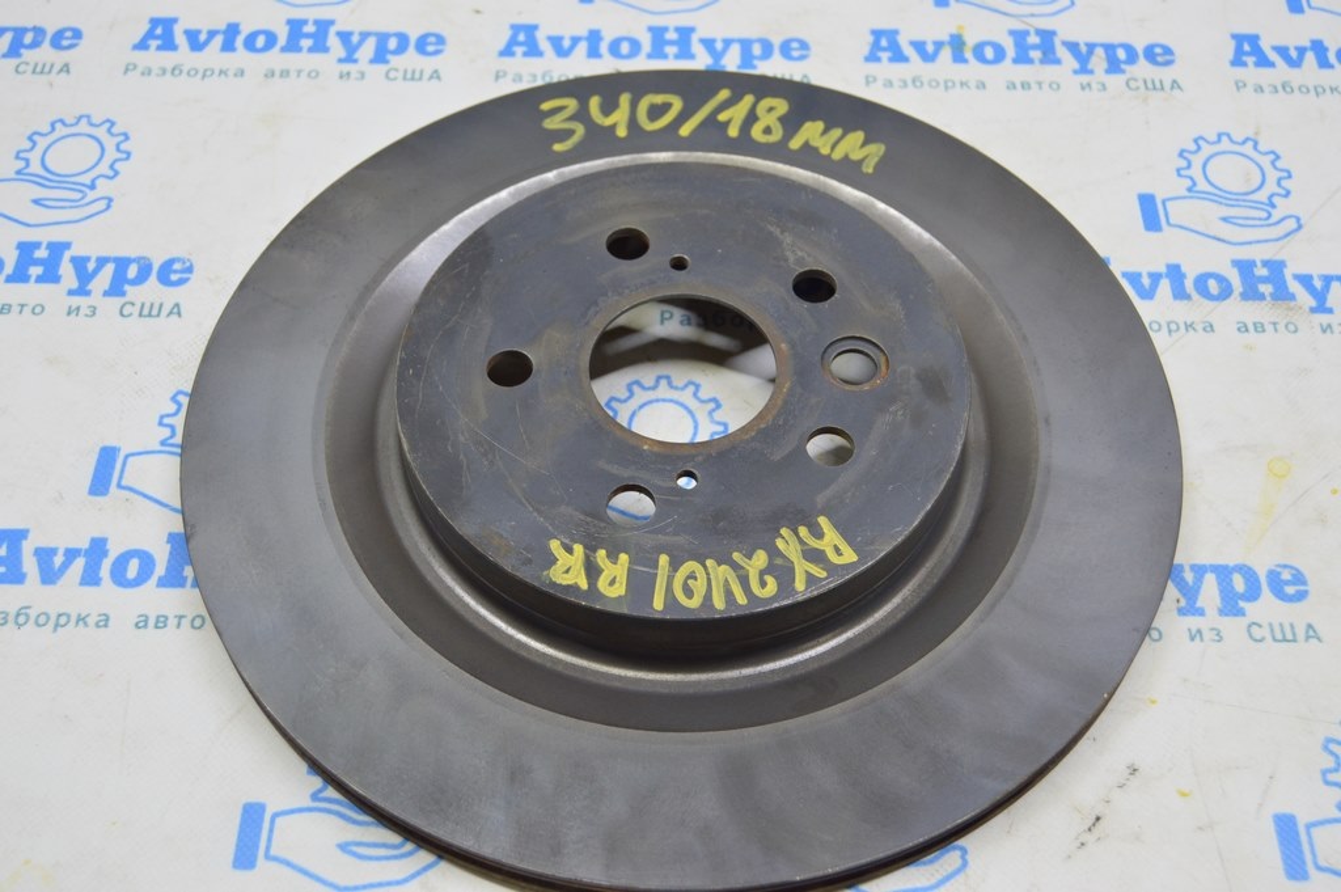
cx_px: 670
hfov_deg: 49.6
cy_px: 446
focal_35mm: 39
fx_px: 1452
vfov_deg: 34.2
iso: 400
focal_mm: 26
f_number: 5.6
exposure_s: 1/20
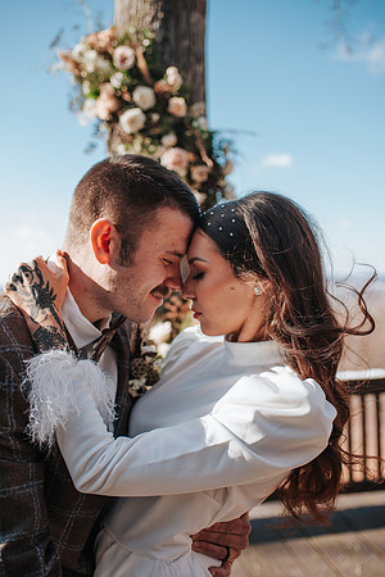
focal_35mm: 35
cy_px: 288
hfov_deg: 37.9
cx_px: 192
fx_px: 561
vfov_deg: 54.4
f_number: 2.8
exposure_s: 1/640
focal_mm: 35
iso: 100
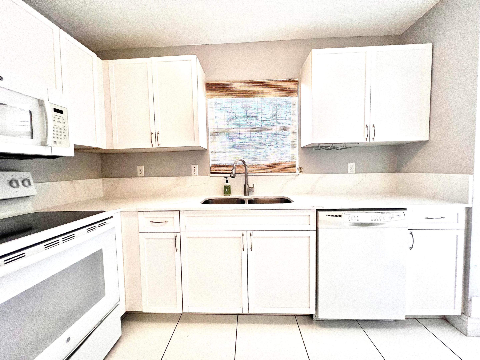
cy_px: 180
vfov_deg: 89.9
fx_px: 180
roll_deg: +2.1
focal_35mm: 13
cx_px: 240
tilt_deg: -3.1
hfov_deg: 106.2
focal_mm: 1.57
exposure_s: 1/120
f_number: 1.8
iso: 64
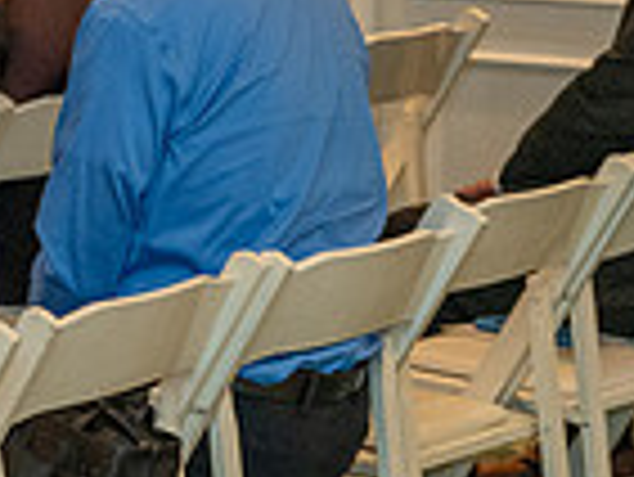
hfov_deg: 8.3
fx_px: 4143
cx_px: -630
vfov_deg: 6.6
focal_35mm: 226
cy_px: 25
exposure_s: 1/200
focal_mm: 57
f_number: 4
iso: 2500
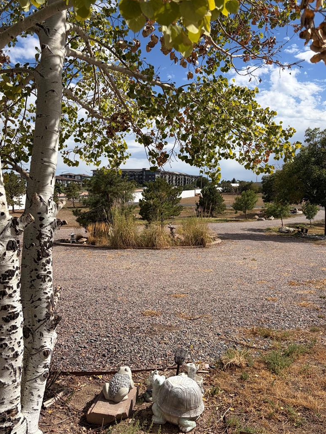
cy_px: 228
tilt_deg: -5.5
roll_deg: -0.4
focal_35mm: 30
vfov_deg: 59.9
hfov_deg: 46.8
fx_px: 377
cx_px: 163
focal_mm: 5.96
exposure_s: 1/6993
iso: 64
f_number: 1.6
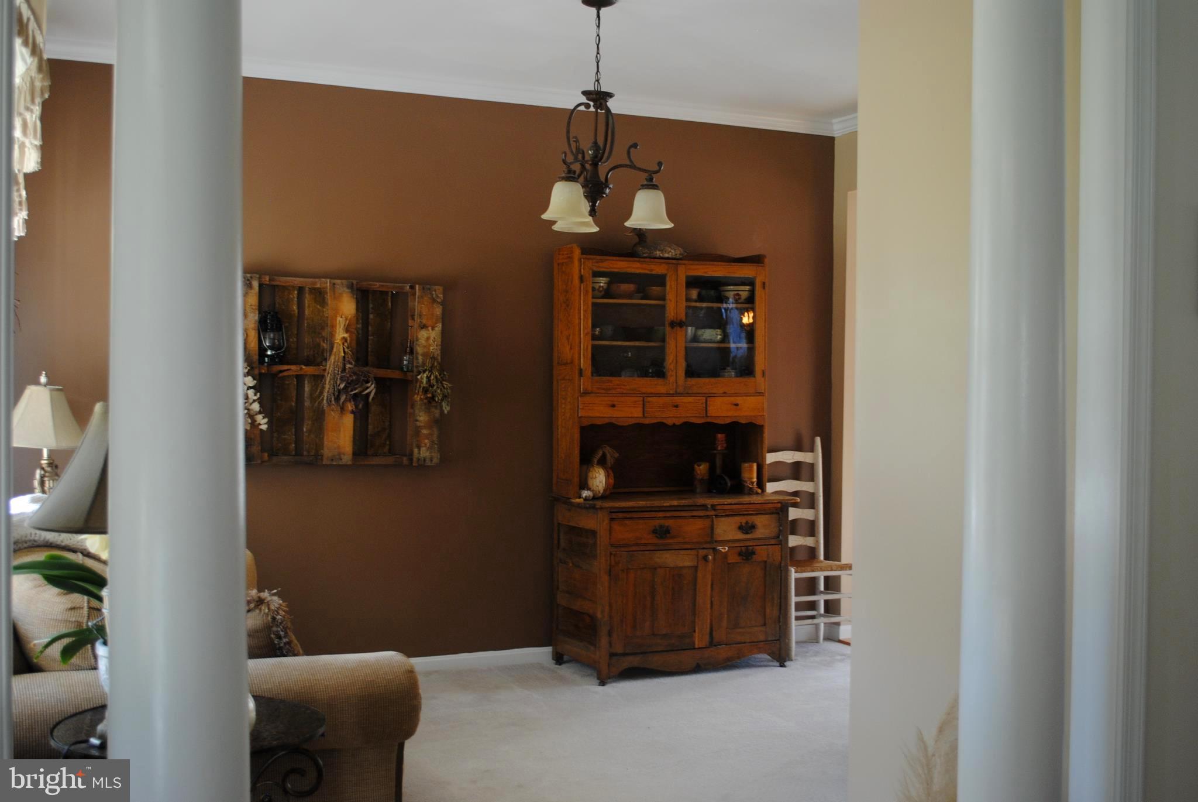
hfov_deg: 49.5
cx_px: 599
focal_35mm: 39
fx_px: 1299
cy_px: 401
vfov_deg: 34.3
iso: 280
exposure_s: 1/30
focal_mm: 26
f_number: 4.2
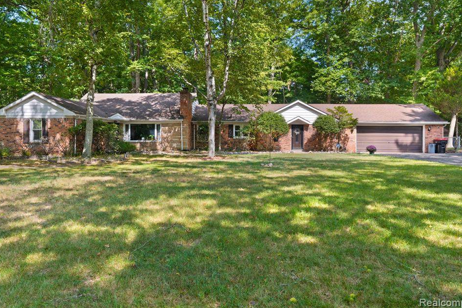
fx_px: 346
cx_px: 219
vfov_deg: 47.9
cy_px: 144
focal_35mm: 27
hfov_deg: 67.4
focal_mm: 25
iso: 400
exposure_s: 1/13
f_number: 9
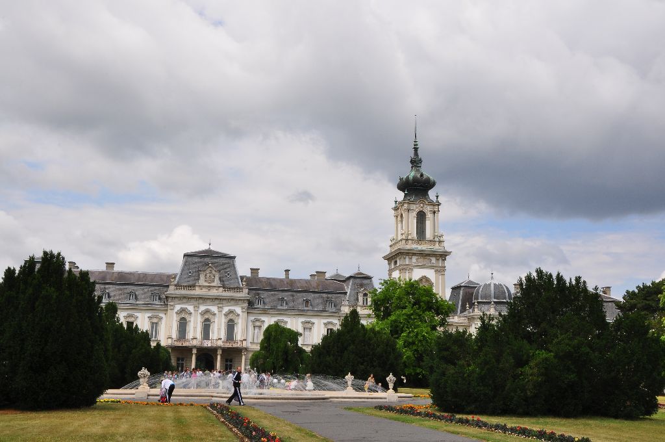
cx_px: 332
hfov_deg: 46.5
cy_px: 221
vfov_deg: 31.8
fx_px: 775
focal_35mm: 42
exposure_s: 1/60
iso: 200
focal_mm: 28
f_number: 25
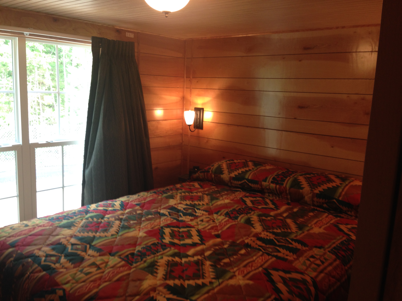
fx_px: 383
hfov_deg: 55.4
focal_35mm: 33
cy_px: 150
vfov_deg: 42.9
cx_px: 201
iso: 64
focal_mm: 4.12
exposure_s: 1/20
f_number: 2.4
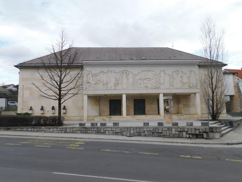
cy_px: 91
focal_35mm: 25
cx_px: 121
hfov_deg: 69.4
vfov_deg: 54.9
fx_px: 175
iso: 125
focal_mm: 4.5
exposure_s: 1/800
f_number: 3.1
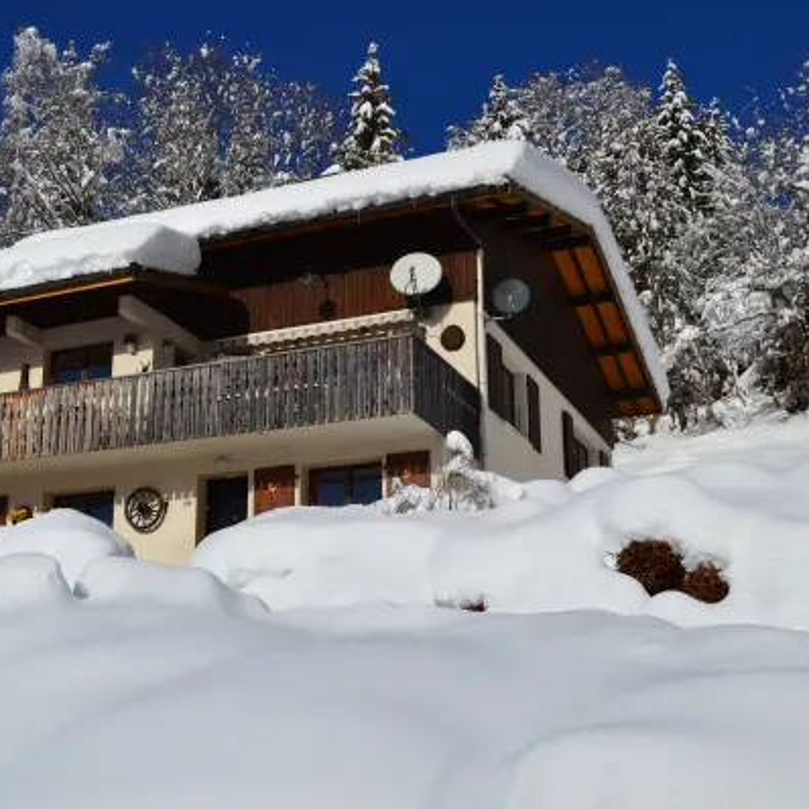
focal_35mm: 50
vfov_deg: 34.0
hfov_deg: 33.7
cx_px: 270
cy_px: 404
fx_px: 1322
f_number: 11
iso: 180
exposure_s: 1/500
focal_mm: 26
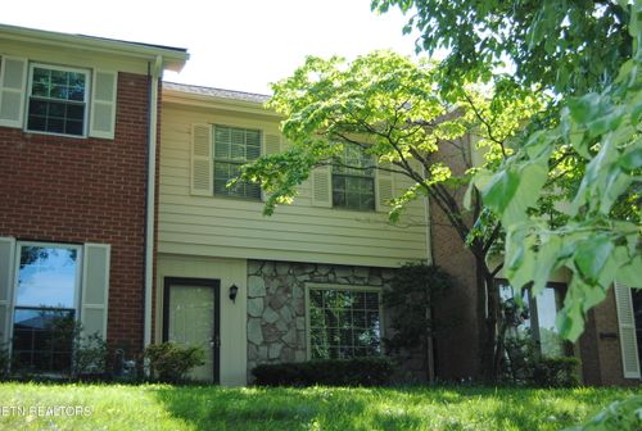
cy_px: 216
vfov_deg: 29.1
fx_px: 831
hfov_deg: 42.2
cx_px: 321
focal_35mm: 46
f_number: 4.2
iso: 100
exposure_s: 1/160
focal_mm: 31
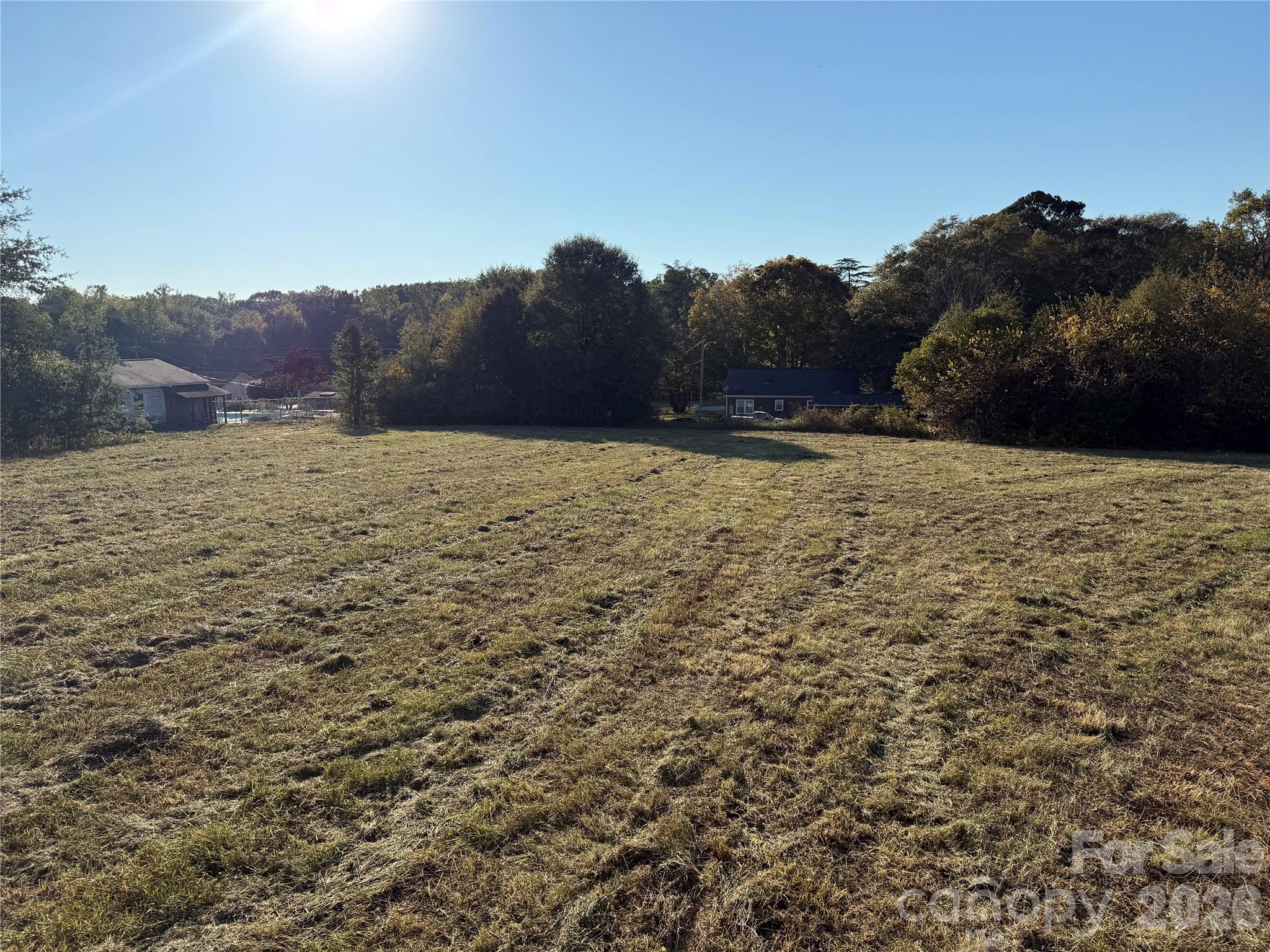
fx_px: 881
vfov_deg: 56.8
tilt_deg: -9.3
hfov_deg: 71.6
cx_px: 635
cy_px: 476
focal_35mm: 24
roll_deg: +1.0
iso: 80
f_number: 1.78
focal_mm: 6.76
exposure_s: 1/7353
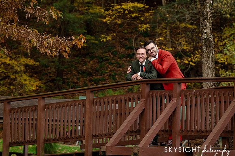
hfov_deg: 11.0
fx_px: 1220
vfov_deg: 7.3
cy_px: 75
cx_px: 106
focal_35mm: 187
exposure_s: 1/640
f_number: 6.3
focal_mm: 155
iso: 2000
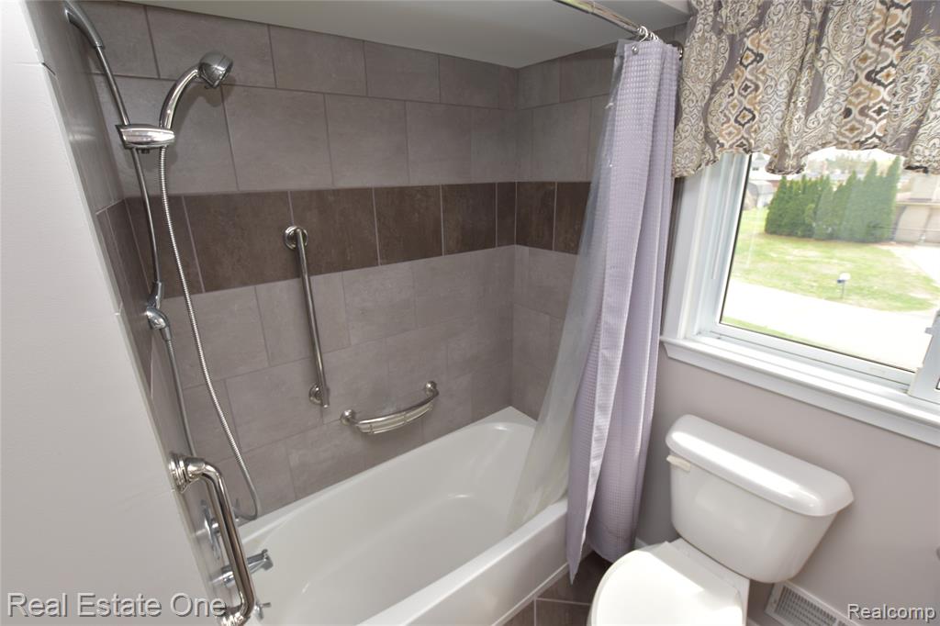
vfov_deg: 77.3
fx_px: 392
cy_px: 313
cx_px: 470
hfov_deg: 100.4
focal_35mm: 15
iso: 250
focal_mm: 10
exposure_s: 1/125
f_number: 5.6
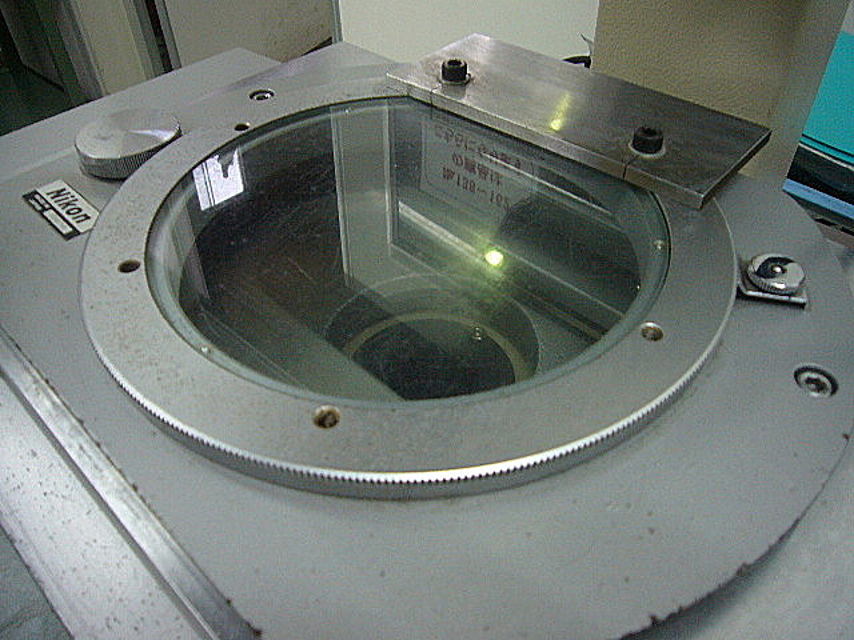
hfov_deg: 63.4
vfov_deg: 49.7
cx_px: 427
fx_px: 691
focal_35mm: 28
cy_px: 320
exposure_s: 1/15
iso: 160
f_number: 2.8
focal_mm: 4.6
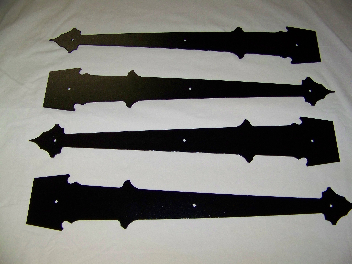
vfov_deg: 39.7
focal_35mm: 36
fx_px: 366
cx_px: 176
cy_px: 132
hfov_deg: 51.4
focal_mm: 5.85
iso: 200
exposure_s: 1/30
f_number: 2.8
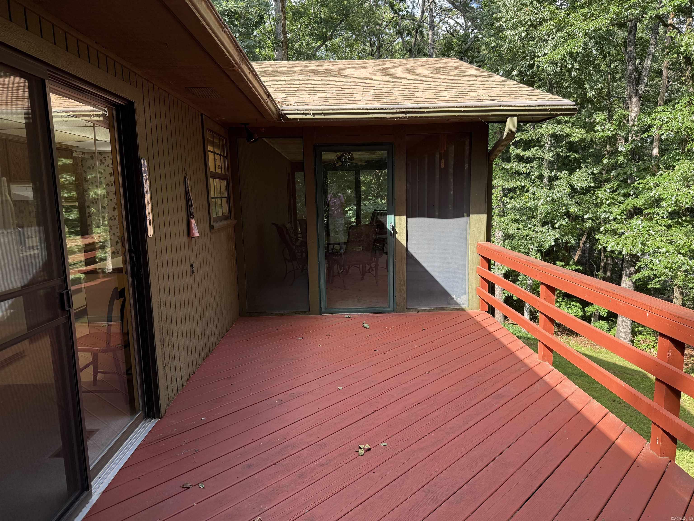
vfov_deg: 56.8
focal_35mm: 24
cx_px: 347
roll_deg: +0.8
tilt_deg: -6.2
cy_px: 260
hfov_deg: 71.6
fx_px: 481
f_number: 1.78
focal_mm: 6.76
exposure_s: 1/473
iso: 100
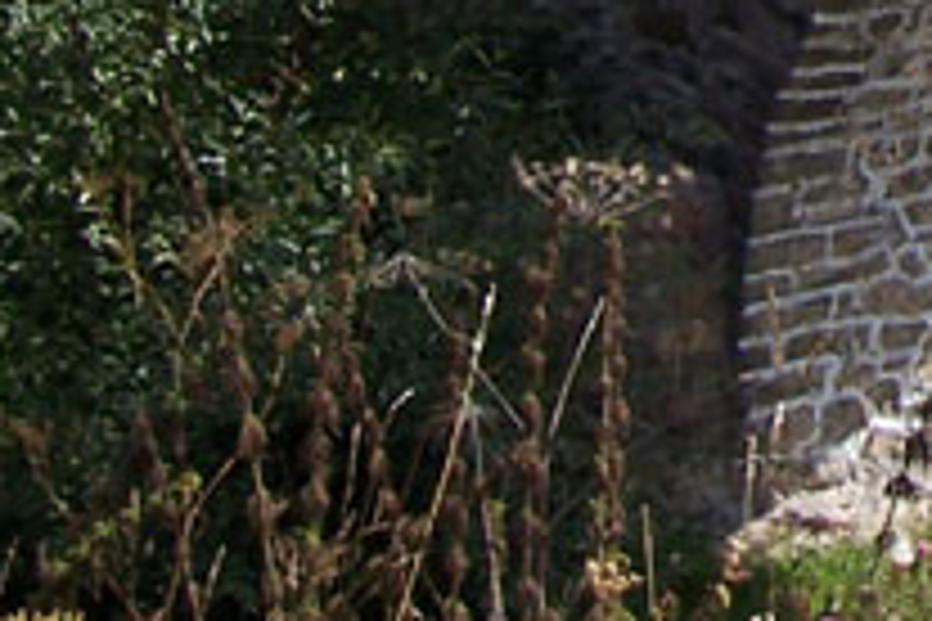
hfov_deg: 11.4
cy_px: -562
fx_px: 4375
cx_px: 1603
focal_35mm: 169
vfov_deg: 7.8
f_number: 5.6
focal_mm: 7
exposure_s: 1/350
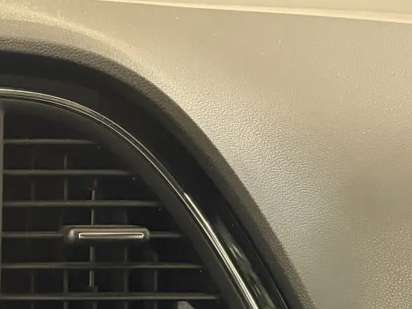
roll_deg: +0.0
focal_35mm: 87
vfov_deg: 16.5
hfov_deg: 19.7
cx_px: -200
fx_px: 1035
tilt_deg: -20.3
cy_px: 336
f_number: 1.6
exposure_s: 1/34
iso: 500
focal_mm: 5.96
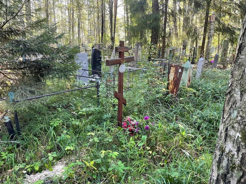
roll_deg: -4.4
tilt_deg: -8.2
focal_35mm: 26
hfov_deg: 67.3
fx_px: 185
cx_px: 123
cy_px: 92
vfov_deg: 53.1
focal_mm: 4.2
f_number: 1.6
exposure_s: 1/117
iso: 125
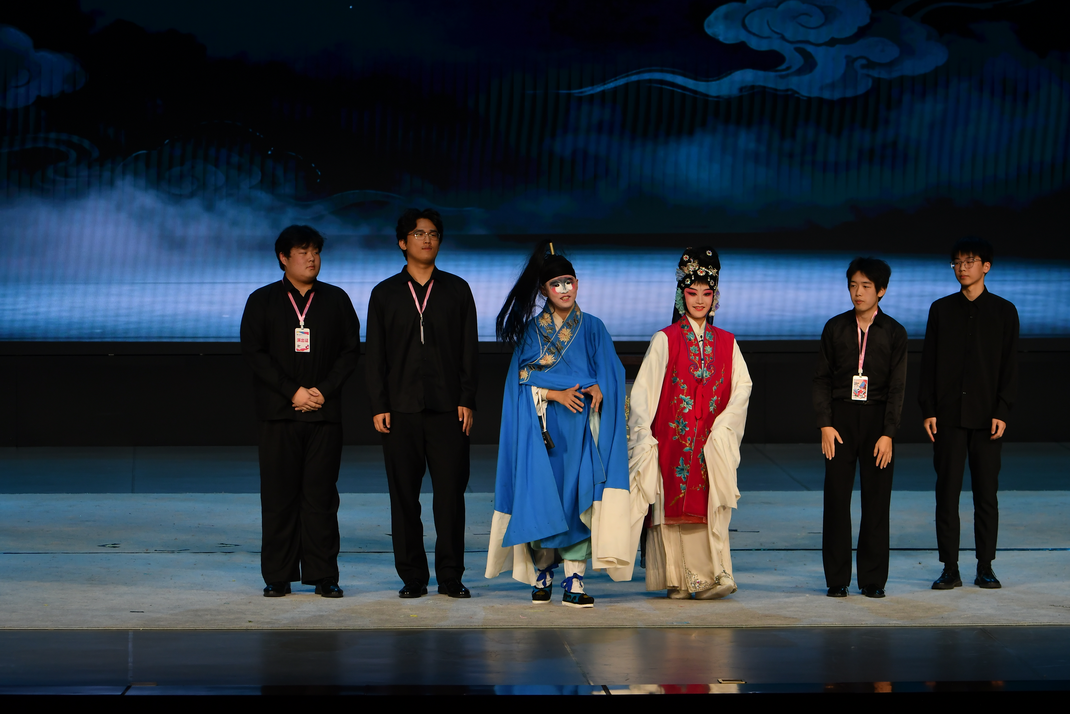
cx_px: 535
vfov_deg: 6.1
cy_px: 357
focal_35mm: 225
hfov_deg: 9.1
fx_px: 6687
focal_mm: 150
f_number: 6.3
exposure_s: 1/500
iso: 400
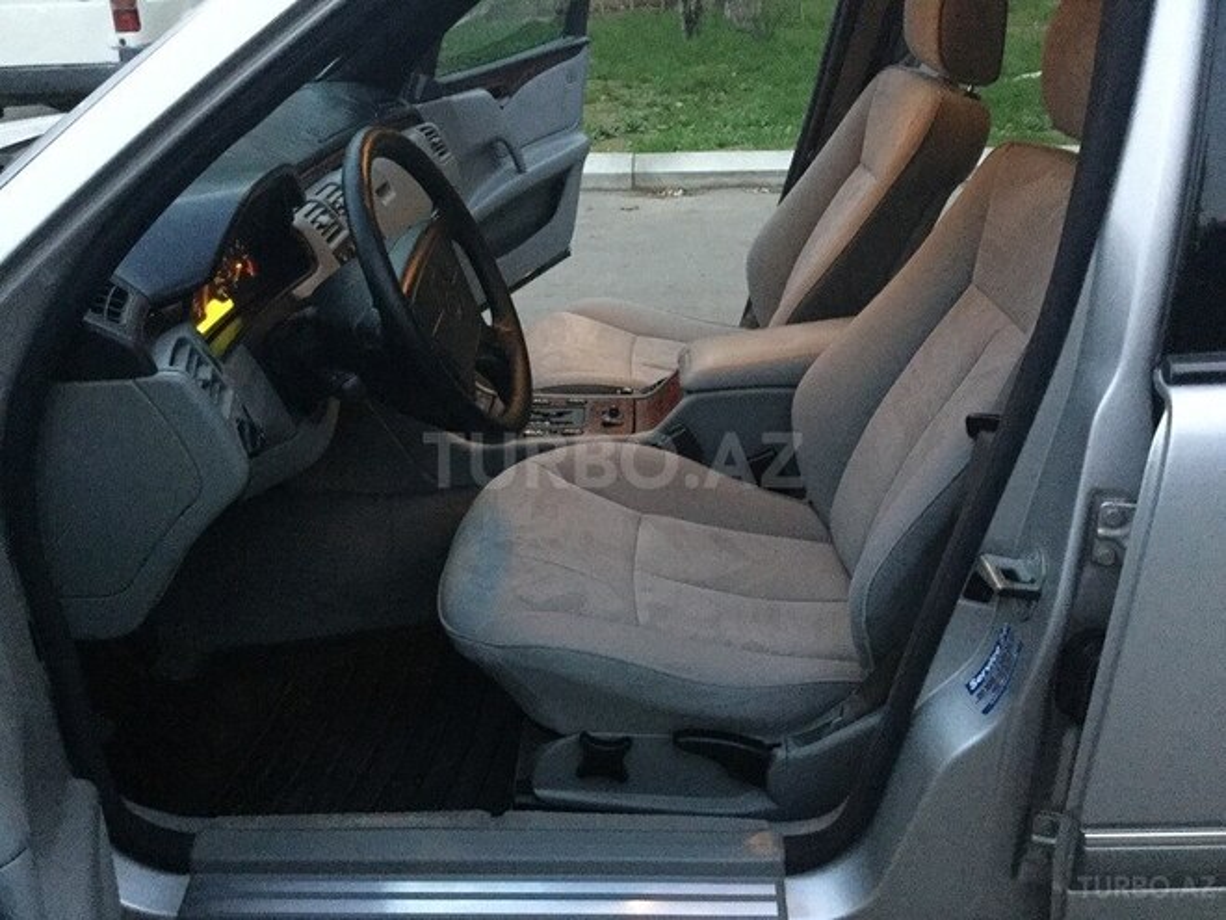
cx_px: 613
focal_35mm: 31
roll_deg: +2.2
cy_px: 460
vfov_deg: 45.4
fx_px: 1098
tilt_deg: -25.1
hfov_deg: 58.4
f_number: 2.4
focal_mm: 3.3
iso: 500
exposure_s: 1/17
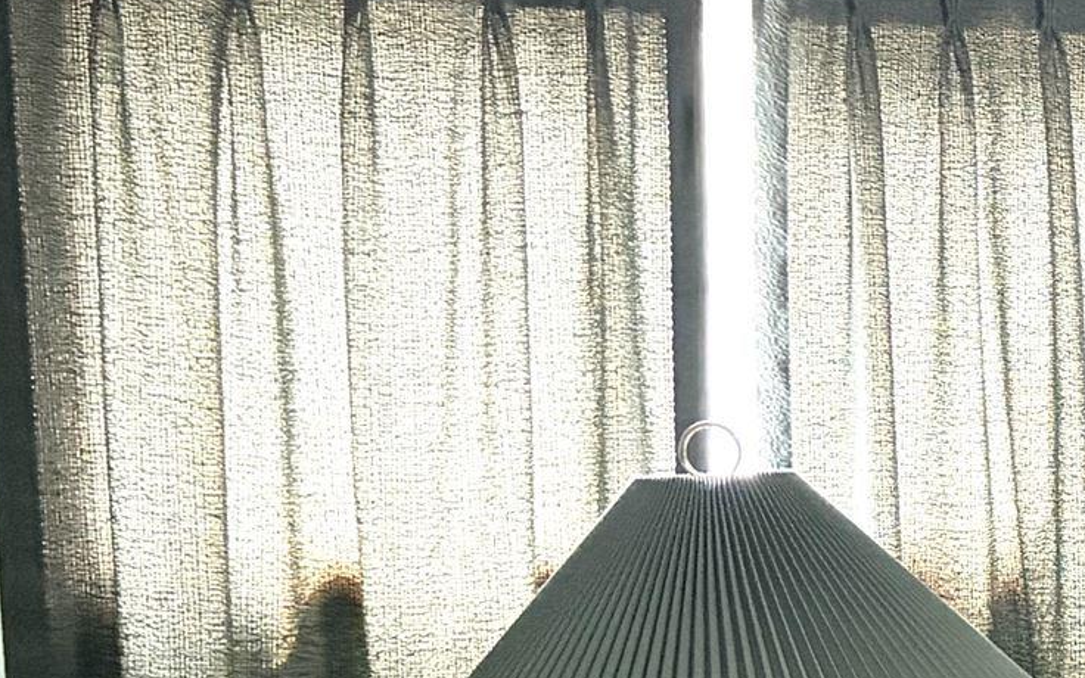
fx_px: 3401
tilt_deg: -7.9
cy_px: 805
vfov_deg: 11.2
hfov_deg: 15.9
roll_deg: -0.5
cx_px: 1844
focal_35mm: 115
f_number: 1.6
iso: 500
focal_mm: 5.96
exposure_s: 1/40
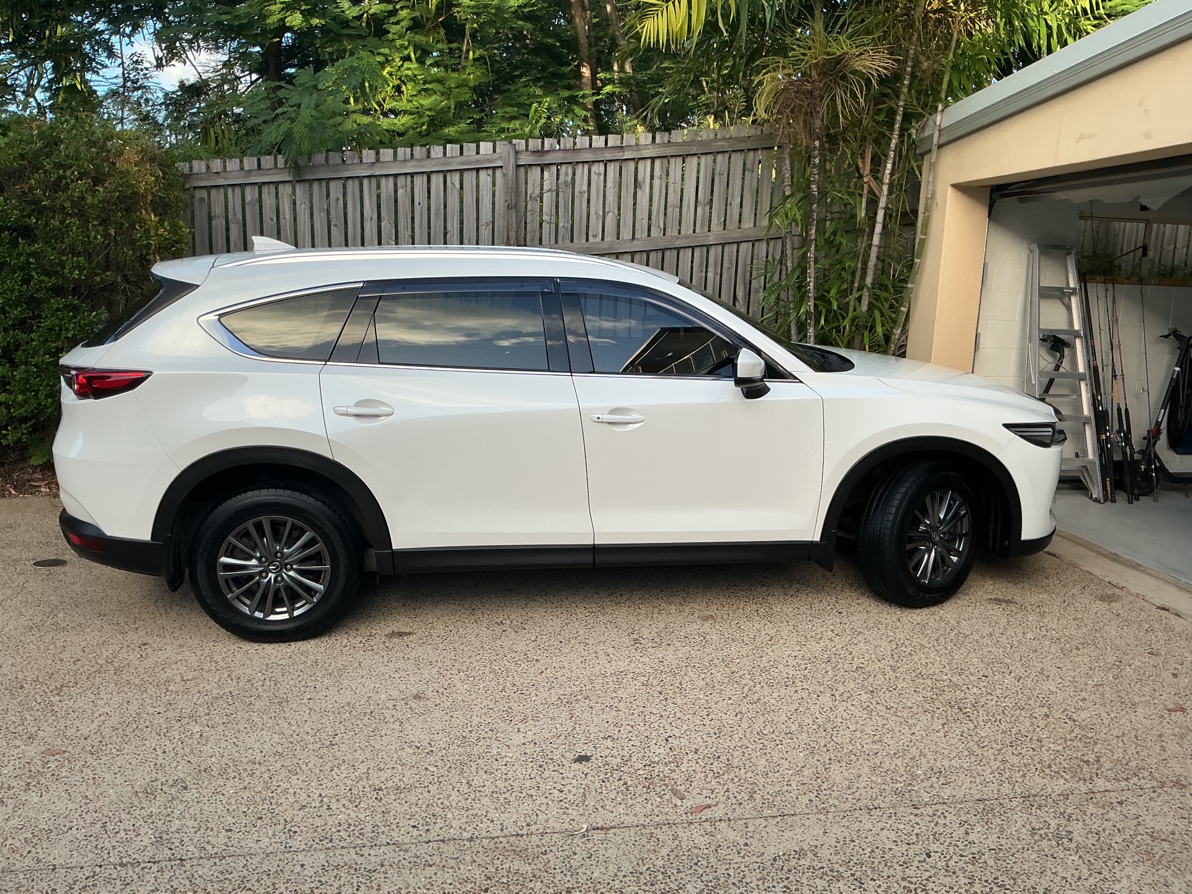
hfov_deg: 61.7
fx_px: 999
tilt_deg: -10.2
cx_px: 596
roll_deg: -1.8
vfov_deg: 48.2
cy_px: 447
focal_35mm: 29
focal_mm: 3
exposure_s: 1/358
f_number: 1.8
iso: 25
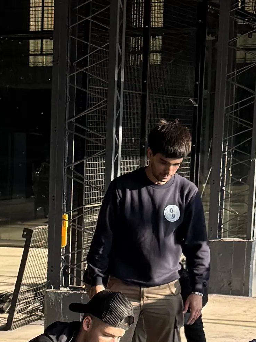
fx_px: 1381
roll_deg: -0.4
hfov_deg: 10.4
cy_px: 400
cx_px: -35
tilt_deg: -10.1
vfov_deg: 13.7
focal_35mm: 140
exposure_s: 1/393
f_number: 1.78
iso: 80
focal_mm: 6.76
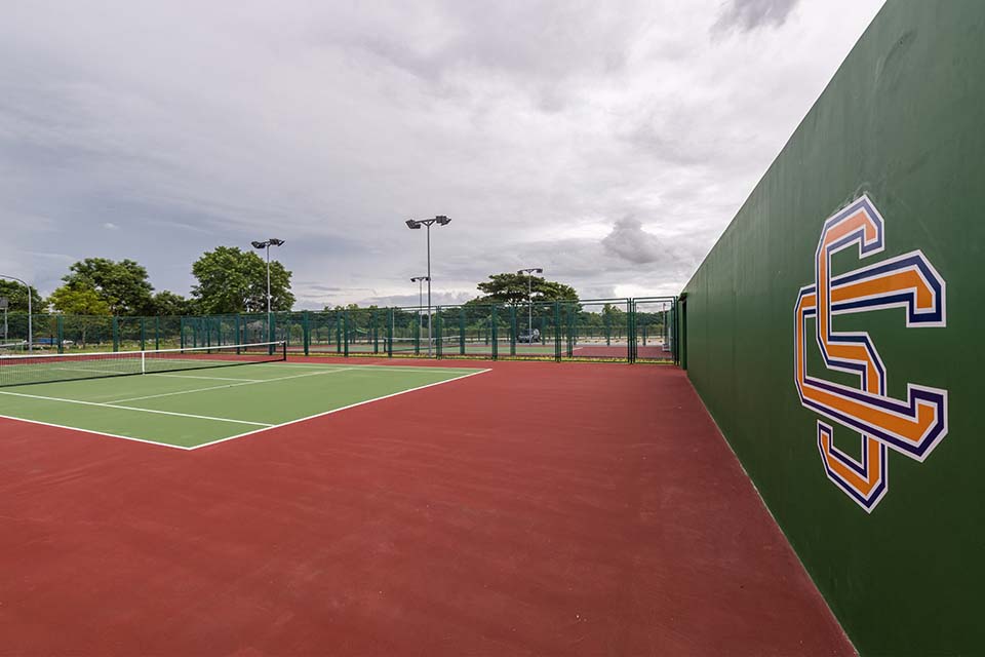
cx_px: 492
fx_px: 383
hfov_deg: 104.3
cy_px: 328
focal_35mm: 14
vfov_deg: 81.2
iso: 280
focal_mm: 14
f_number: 10
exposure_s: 1/640
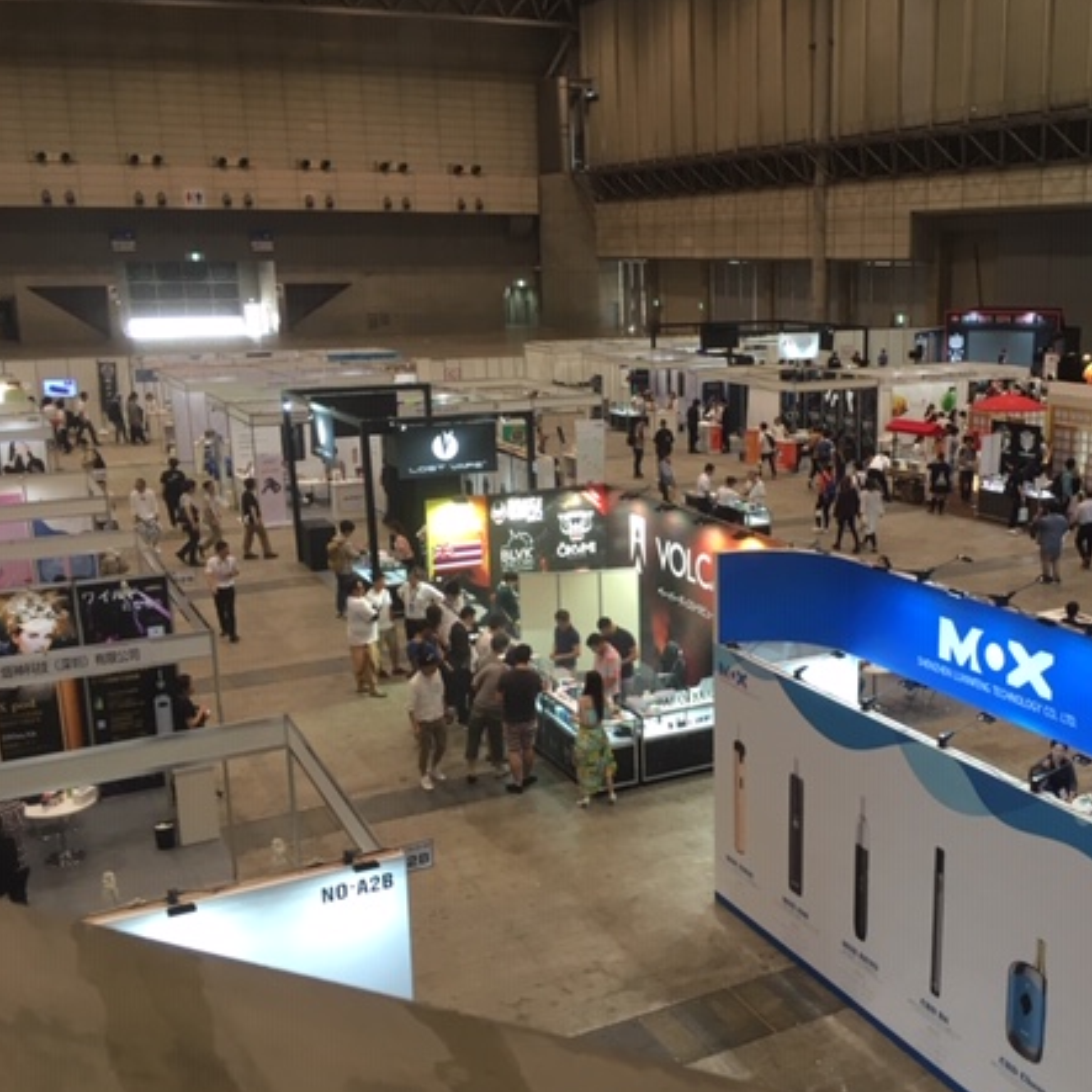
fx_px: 1321
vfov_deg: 44.9
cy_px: 574
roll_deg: -0.6
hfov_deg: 44.2
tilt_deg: -14.2
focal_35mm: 37
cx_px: 737
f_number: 2.2
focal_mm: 4.15
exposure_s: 1/30
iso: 64
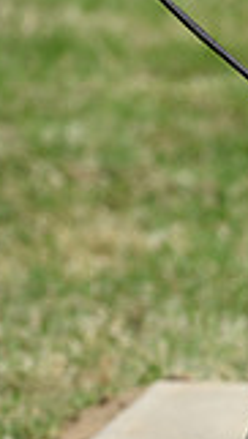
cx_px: 684
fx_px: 6360
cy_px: 413
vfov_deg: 3.9
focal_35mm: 546
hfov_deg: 2.2
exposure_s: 1/1000
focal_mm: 145
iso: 140
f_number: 4.5
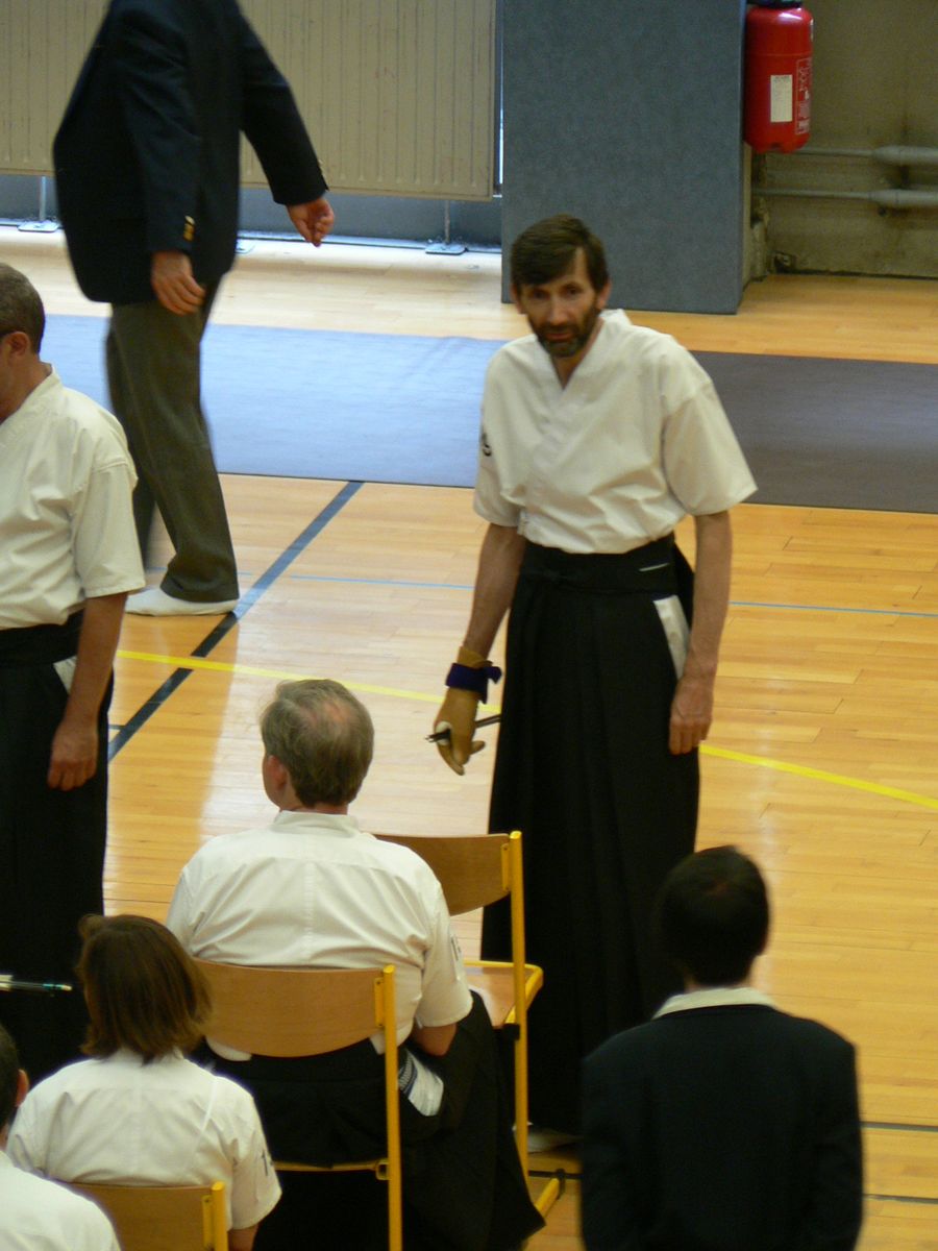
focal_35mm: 311
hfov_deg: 4.8
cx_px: 469
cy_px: 626
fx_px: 11236
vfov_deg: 6.4
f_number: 3.3
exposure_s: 1/30
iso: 150
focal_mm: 51.8
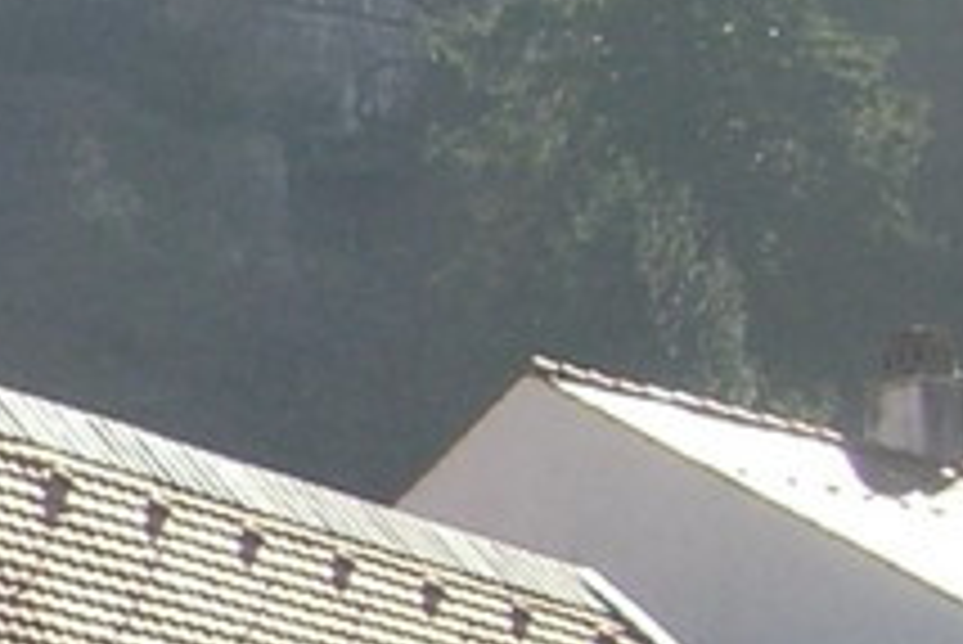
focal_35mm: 443
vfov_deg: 3.1
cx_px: -1872
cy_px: 793
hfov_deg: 4.5
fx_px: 11858
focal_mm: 11.8
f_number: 5
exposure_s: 1/250
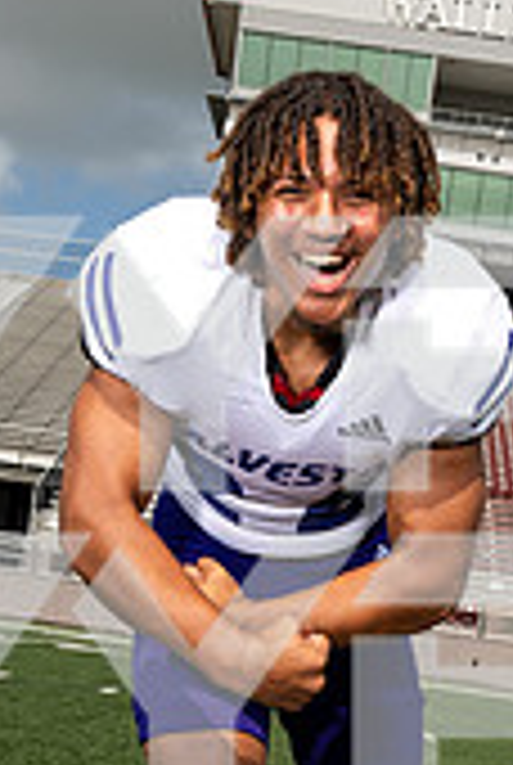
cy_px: 675
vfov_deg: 26.5
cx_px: 302
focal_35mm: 74
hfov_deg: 18.5
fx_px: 1575
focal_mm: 28
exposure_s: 1/250
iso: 100
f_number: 11
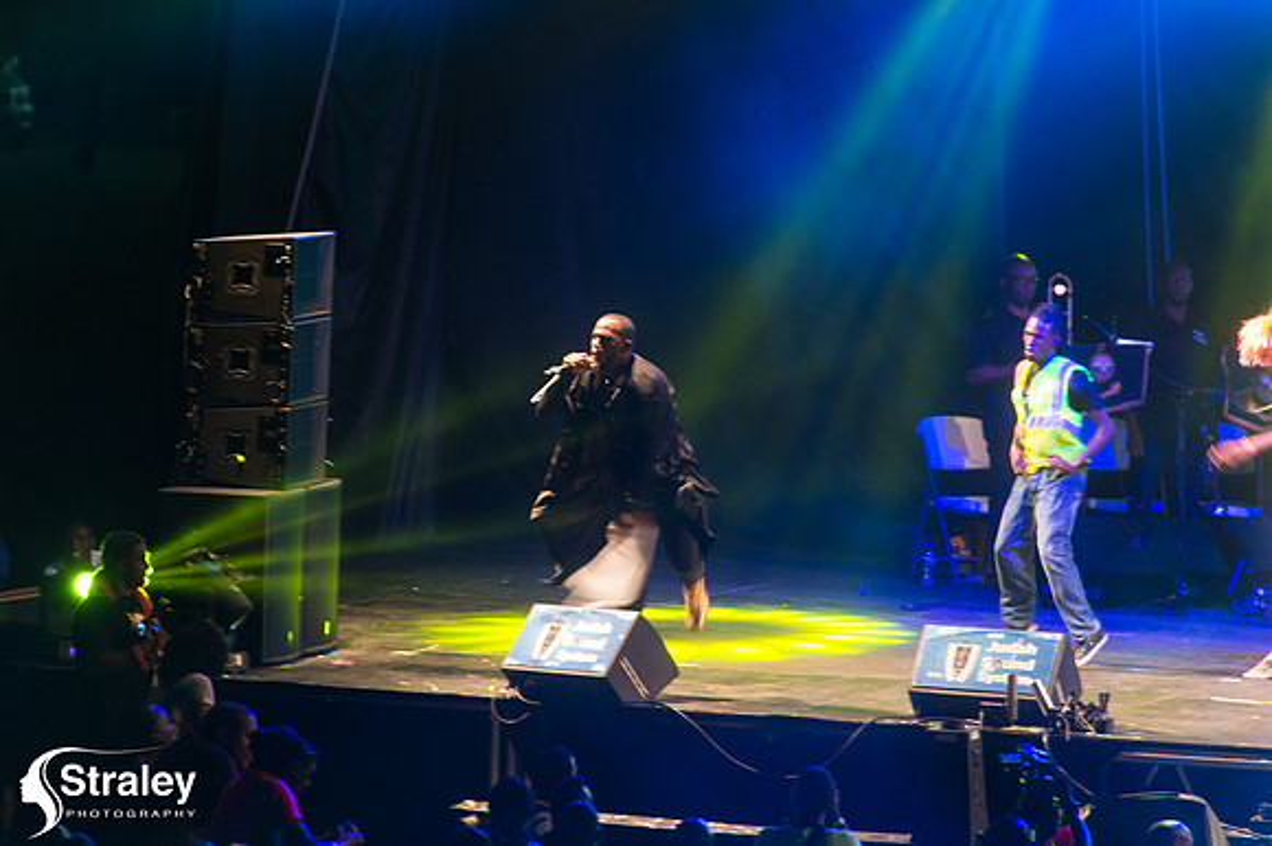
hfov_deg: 6.1
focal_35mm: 340
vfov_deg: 4.0
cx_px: 636
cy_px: 423
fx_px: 12006
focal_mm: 340
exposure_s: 1/60
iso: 2500
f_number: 5.6
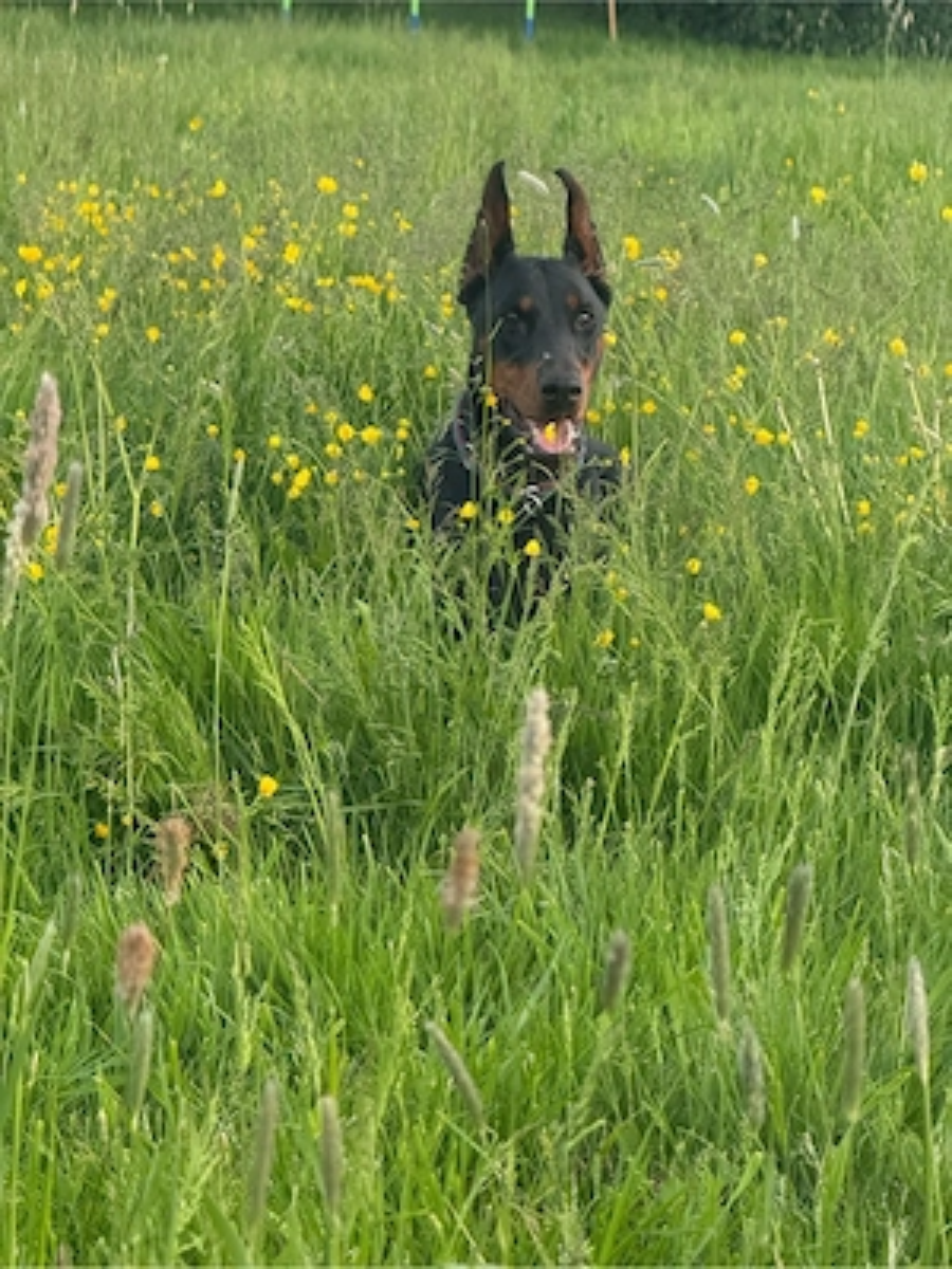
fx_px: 4400
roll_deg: -2.7
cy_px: 634
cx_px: 476
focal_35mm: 120
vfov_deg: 16.4
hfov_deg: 12.3
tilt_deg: -7.2
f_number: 2.8
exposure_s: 1/99
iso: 320
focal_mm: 15.66
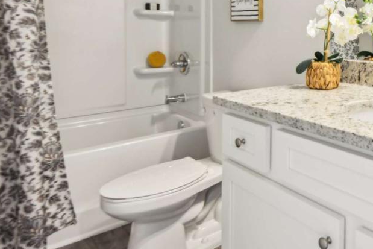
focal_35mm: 31
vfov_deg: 40.2
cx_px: 344
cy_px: 42
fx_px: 321
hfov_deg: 52.1
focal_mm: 16
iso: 400
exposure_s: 1/8
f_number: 8
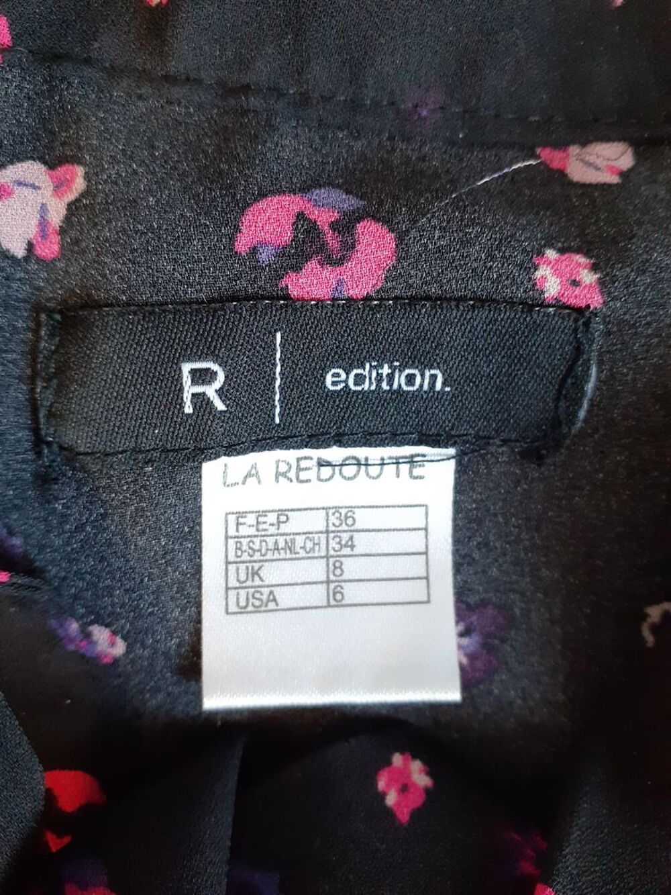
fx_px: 698
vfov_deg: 65.3
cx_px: 336
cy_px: 448
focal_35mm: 27
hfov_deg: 51.4
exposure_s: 1/25
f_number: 1.9
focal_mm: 3.6
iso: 200
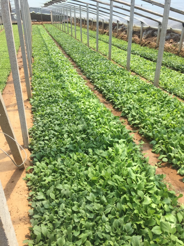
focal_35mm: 29
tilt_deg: -26.6
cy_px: 123
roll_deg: -0.3
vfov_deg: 61.6
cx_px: 92
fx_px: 205
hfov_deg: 48.2
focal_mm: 4.15
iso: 32
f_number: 2.2
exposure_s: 1/1041
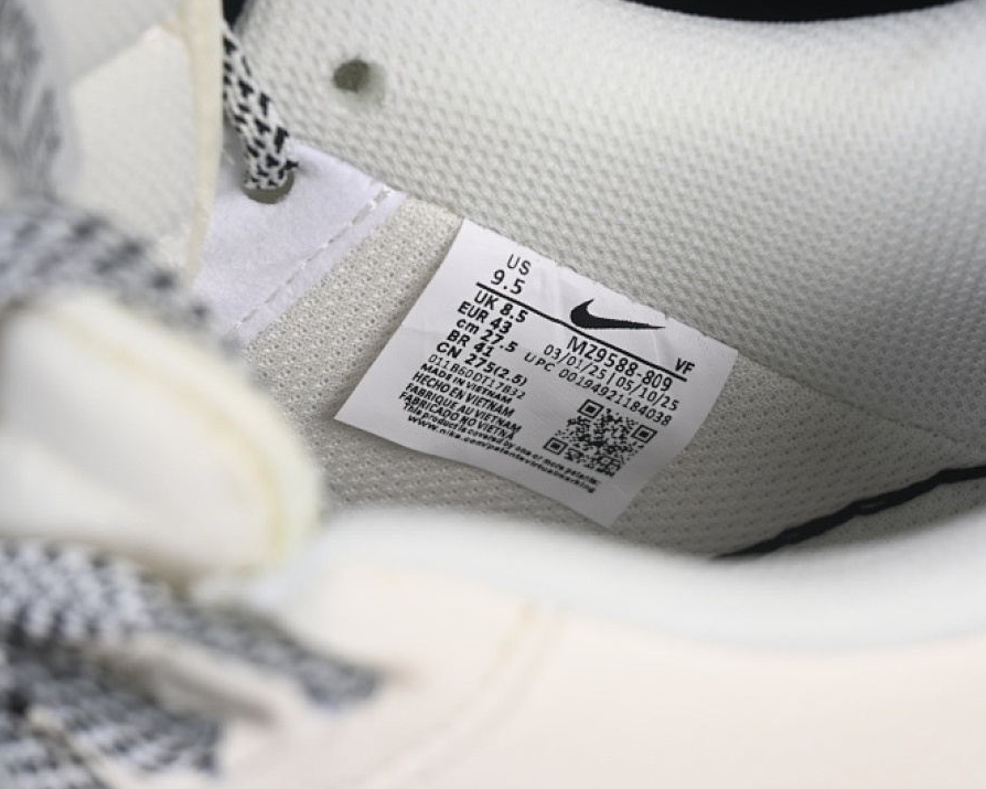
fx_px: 2480
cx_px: 555
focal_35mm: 85
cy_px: 393
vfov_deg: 18.1
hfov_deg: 22.5
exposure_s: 1/80
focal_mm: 50
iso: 160
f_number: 7.1
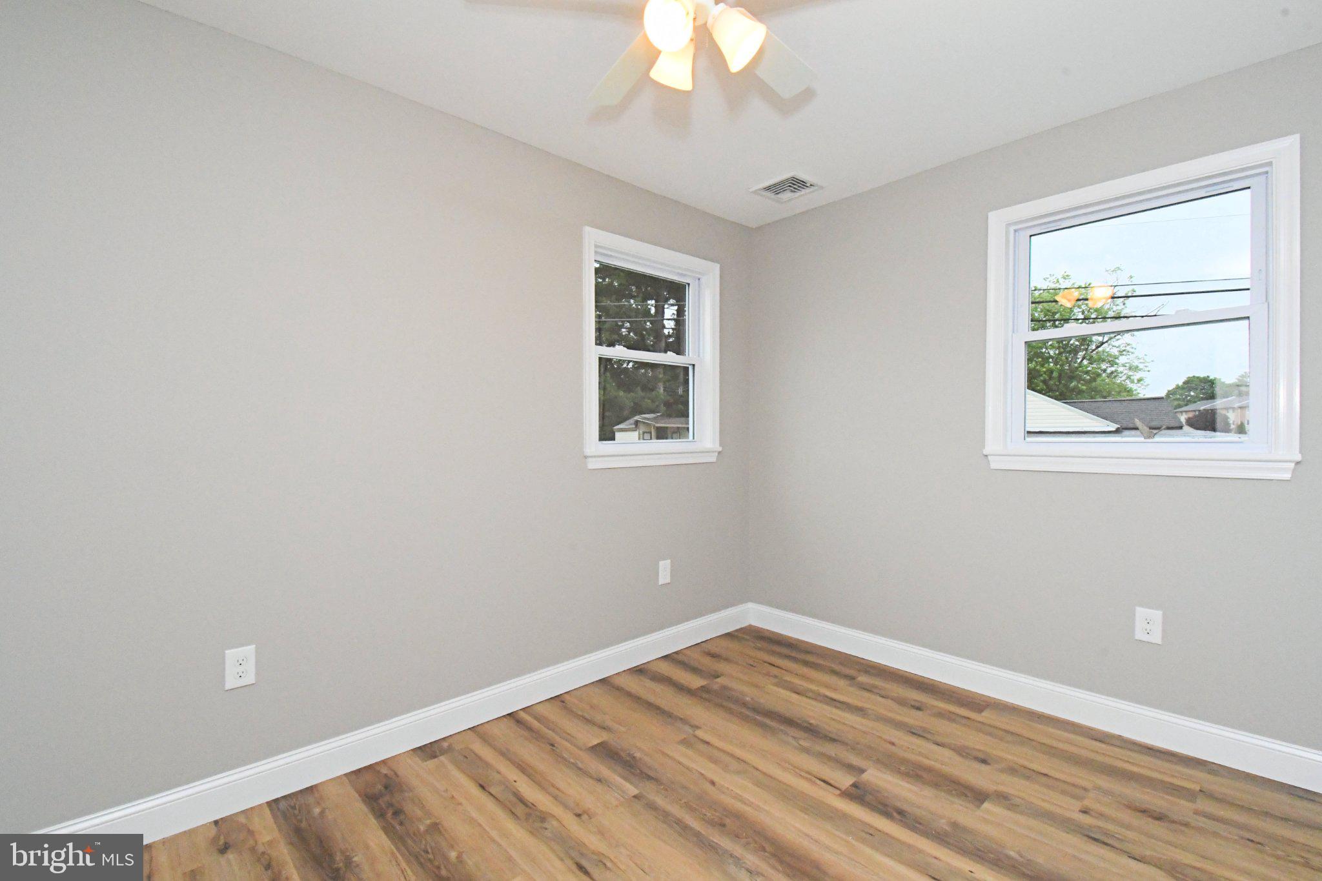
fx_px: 551
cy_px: 440
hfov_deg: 100.4
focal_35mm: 15
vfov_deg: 77.3
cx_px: 661
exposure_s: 1/250
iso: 4000
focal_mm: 10
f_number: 16
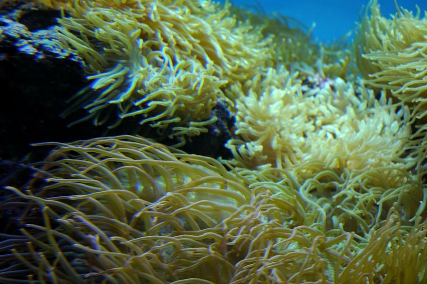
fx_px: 782
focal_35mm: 66
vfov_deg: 20.6
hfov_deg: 30.5
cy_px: 142
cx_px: 214
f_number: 4.5
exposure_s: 1/40
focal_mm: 44
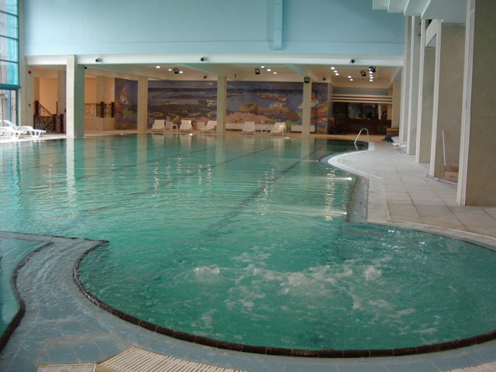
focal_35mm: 38
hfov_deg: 49.0
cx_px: 248
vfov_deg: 37.7
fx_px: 544
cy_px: 186
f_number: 2.6
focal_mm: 5.8
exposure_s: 1/40
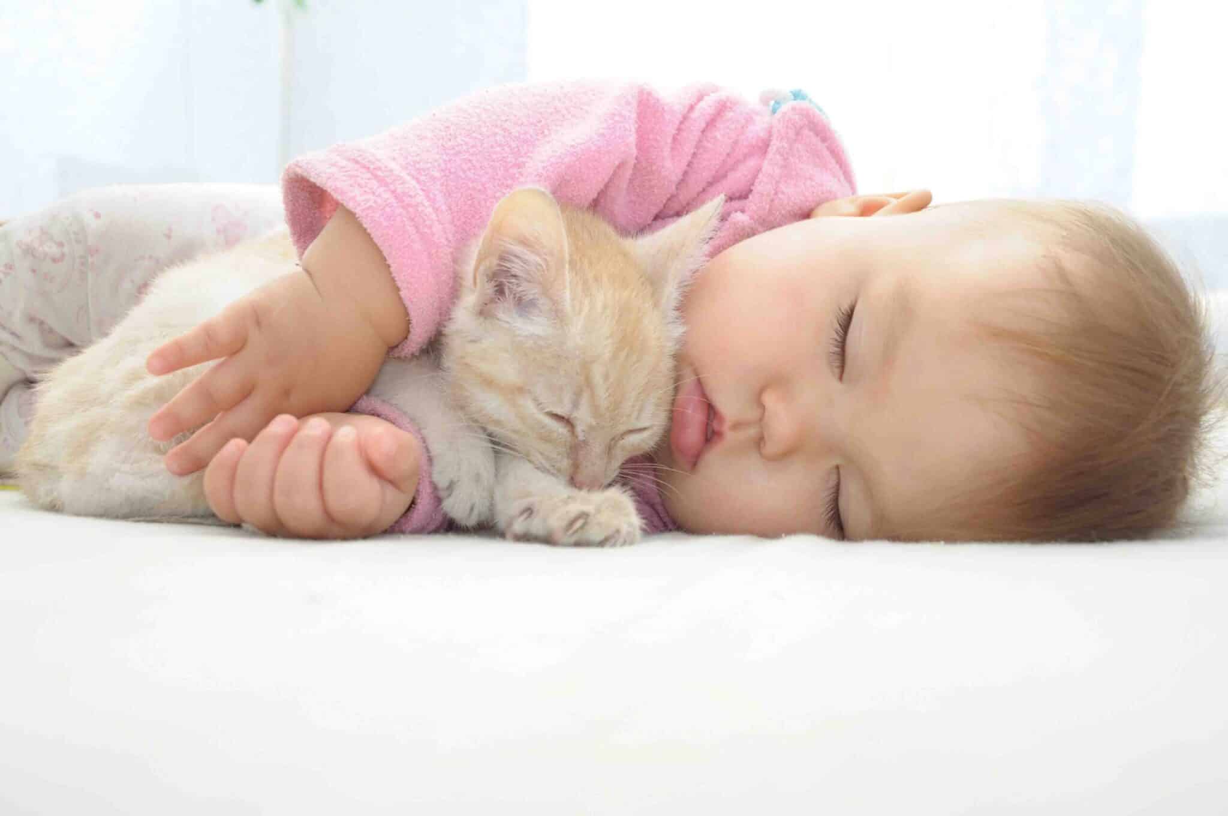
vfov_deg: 36.8
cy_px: 408
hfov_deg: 53.2
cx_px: 614
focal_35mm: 36
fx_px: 1226
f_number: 5
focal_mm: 24
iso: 200
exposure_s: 1/160
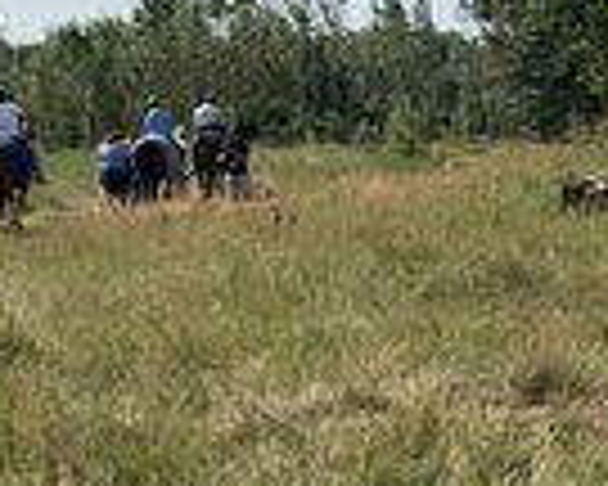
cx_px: -149
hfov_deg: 12.5
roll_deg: +0.9
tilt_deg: -0.7
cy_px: 184
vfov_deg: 10.3
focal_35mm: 150
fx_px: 2699
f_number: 2
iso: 20
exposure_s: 1/3195
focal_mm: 6
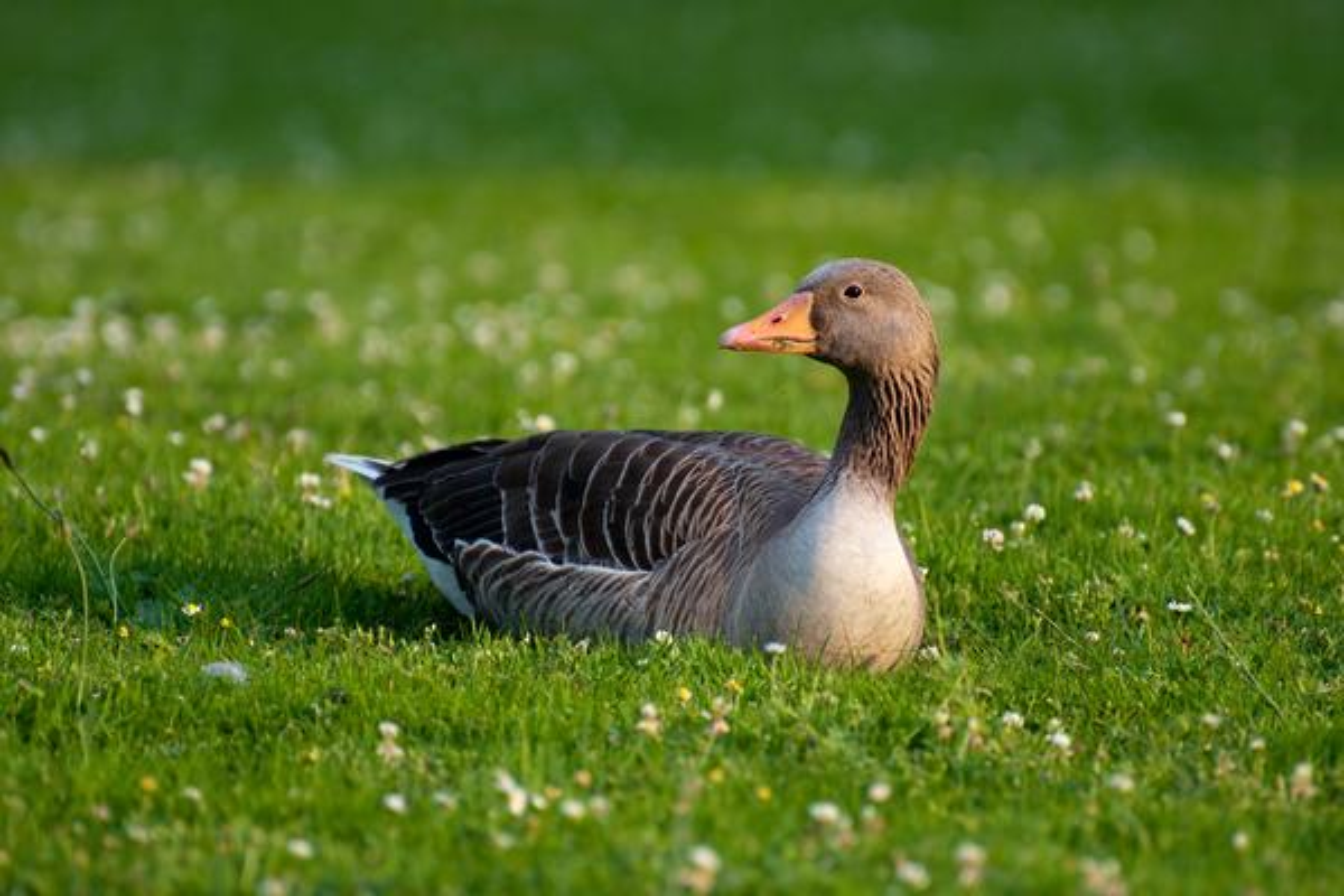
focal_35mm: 450
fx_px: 16799
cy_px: 448
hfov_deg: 4.6
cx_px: 672
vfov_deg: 3.1
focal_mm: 300
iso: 400
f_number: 5.6
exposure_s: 1/500
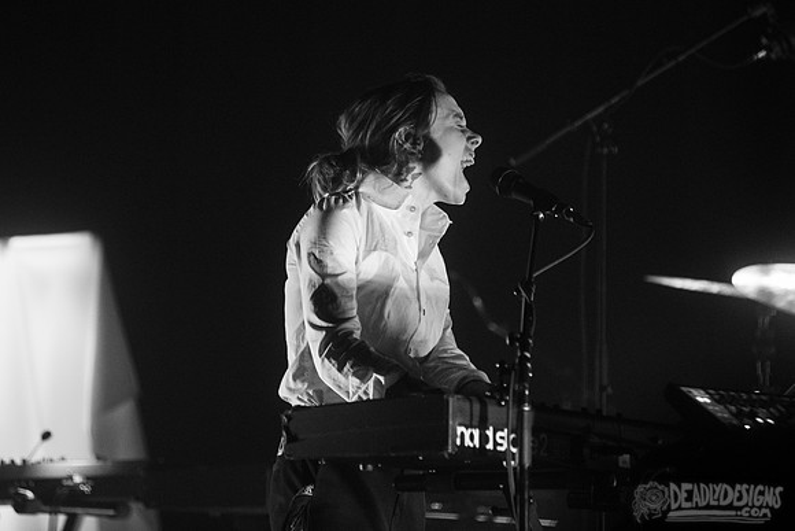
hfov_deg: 6.5
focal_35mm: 318
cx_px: 397
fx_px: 7020
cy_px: 109
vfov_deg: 4.3
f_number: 3.2
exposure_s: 1/125
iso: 2000
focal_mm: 200
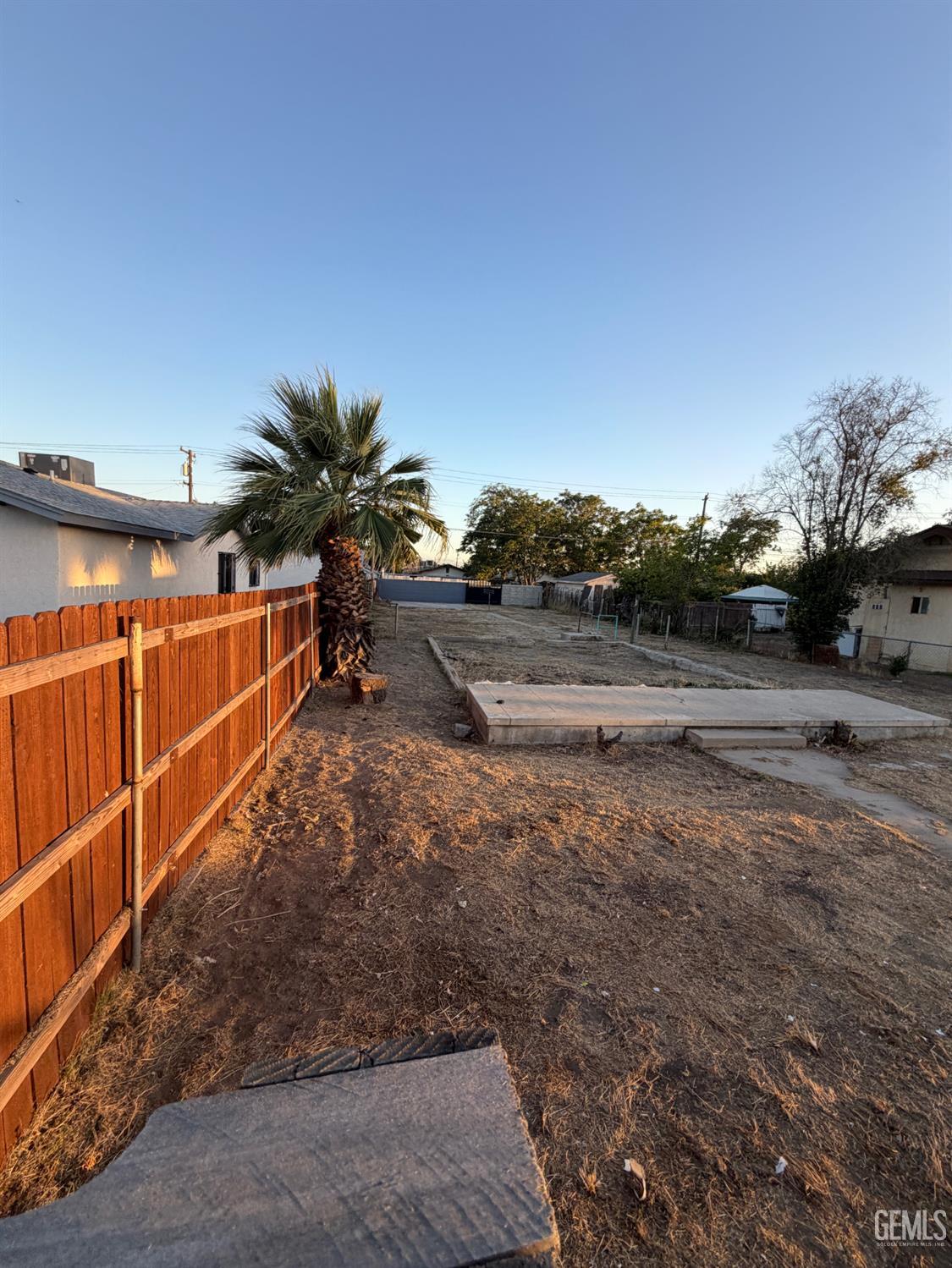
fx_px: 513
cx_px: 476
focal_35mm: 14
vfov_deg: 102.0
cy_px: 634
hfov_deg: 85.7
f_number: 2.2
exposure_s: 1/336
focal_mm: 2.22
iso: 50
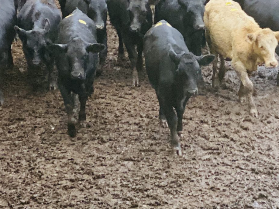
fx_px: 1217
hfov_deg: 13.0
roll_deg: -0.4
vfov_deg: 9.8
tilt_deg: -13.5
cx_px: 224
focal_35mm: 151
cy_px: 53
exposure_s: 1/60
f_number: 2
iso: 160
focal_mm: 6
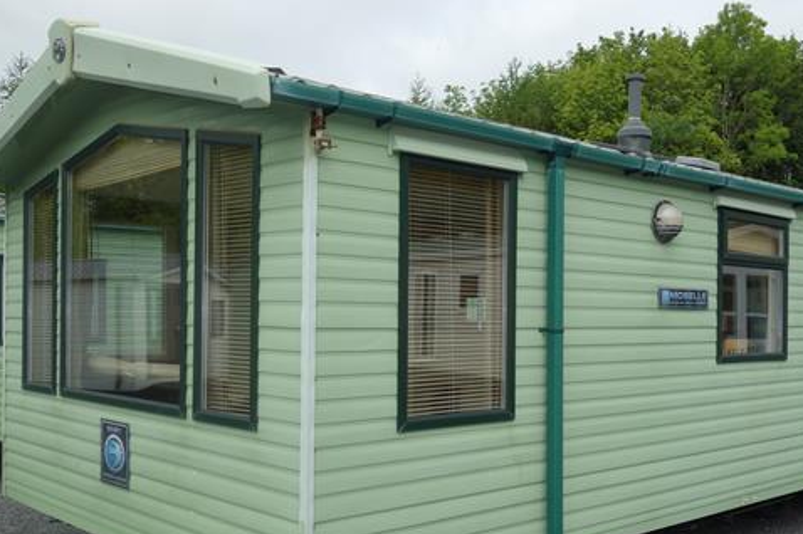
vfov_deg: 32.5
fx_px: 914
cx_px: 472
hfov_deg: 47.2
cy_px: 321
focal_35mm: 41
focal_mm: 10.4
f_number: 4
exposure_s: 1/800
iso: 125
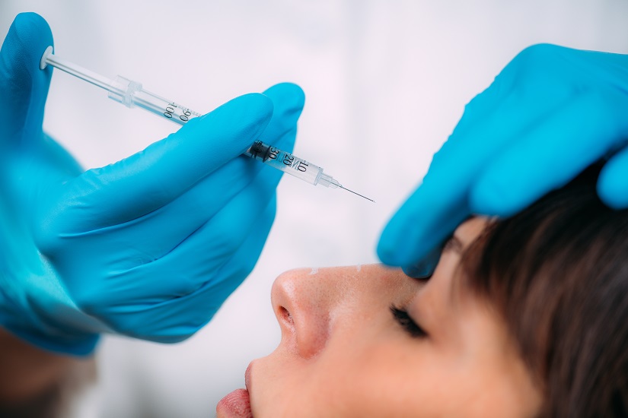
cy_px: 209
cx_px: 314
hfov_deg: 19.5
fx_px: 1832
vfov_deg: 13.0
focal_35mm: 105
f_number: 4
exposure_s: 1/200
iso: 64
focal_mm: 105
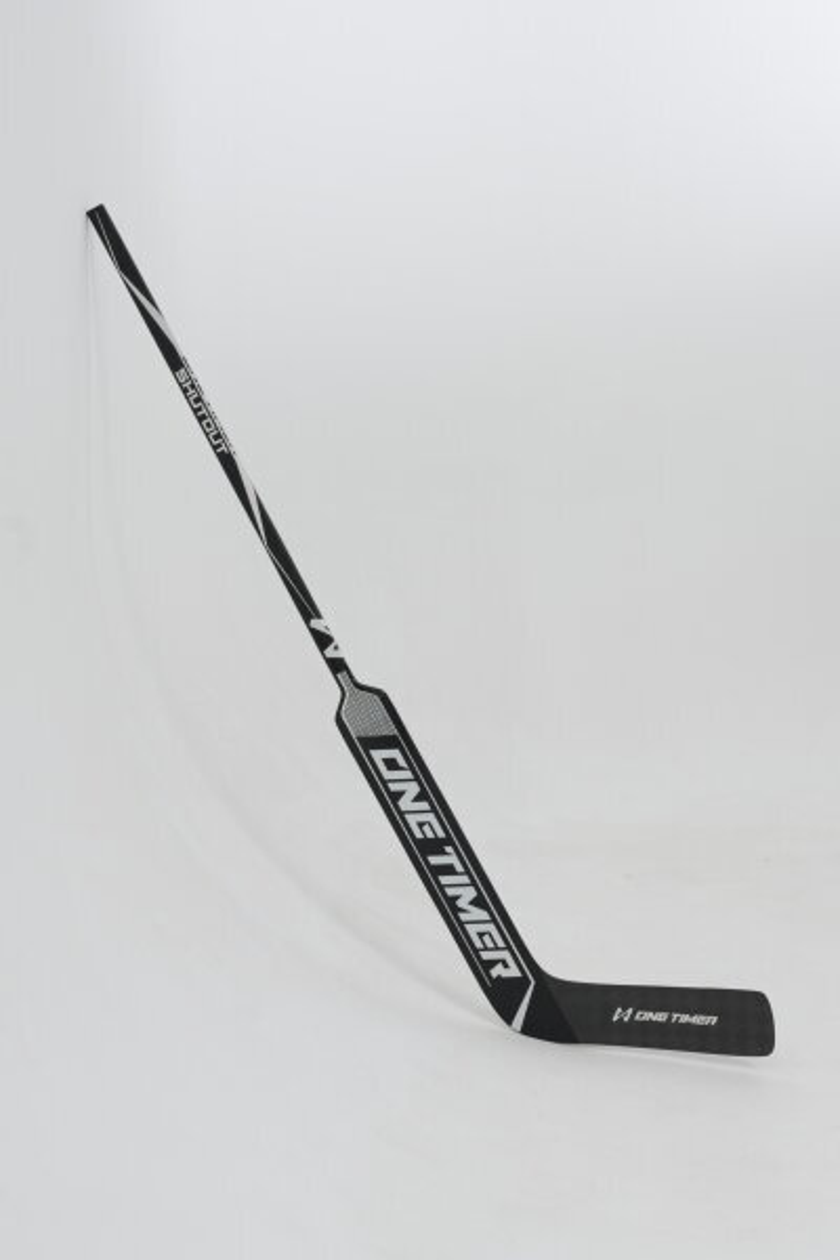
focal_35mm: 48
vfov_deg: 41.1
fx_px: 1680
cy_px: 630
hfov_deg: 28.1
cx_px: 420
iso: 125
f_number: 8
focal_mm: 32
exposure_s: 1/160
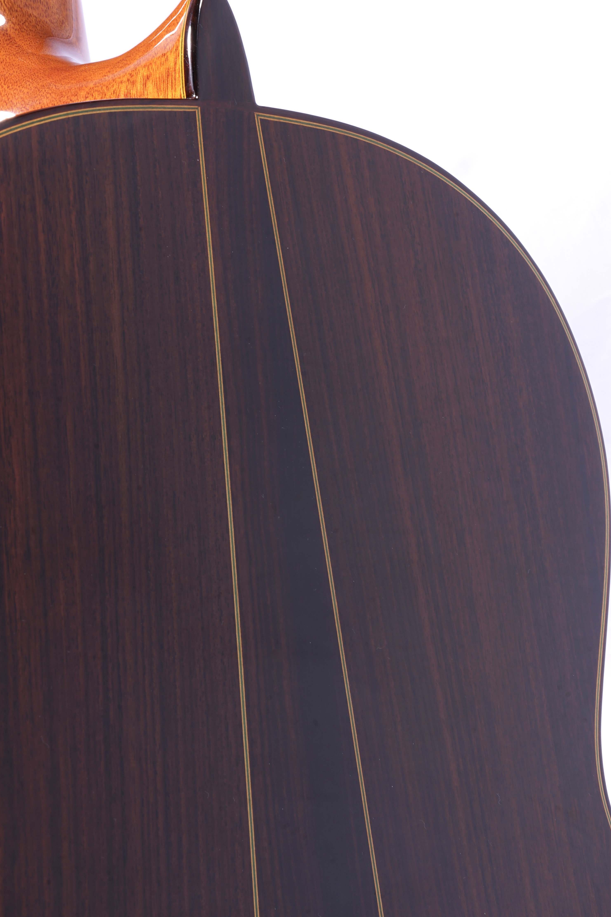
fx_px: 2571
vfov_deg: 20.2
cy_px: 367
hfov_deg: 13.5
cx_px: 208
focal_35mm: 101
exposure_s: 1/50
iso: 100
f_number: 22
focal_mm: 75
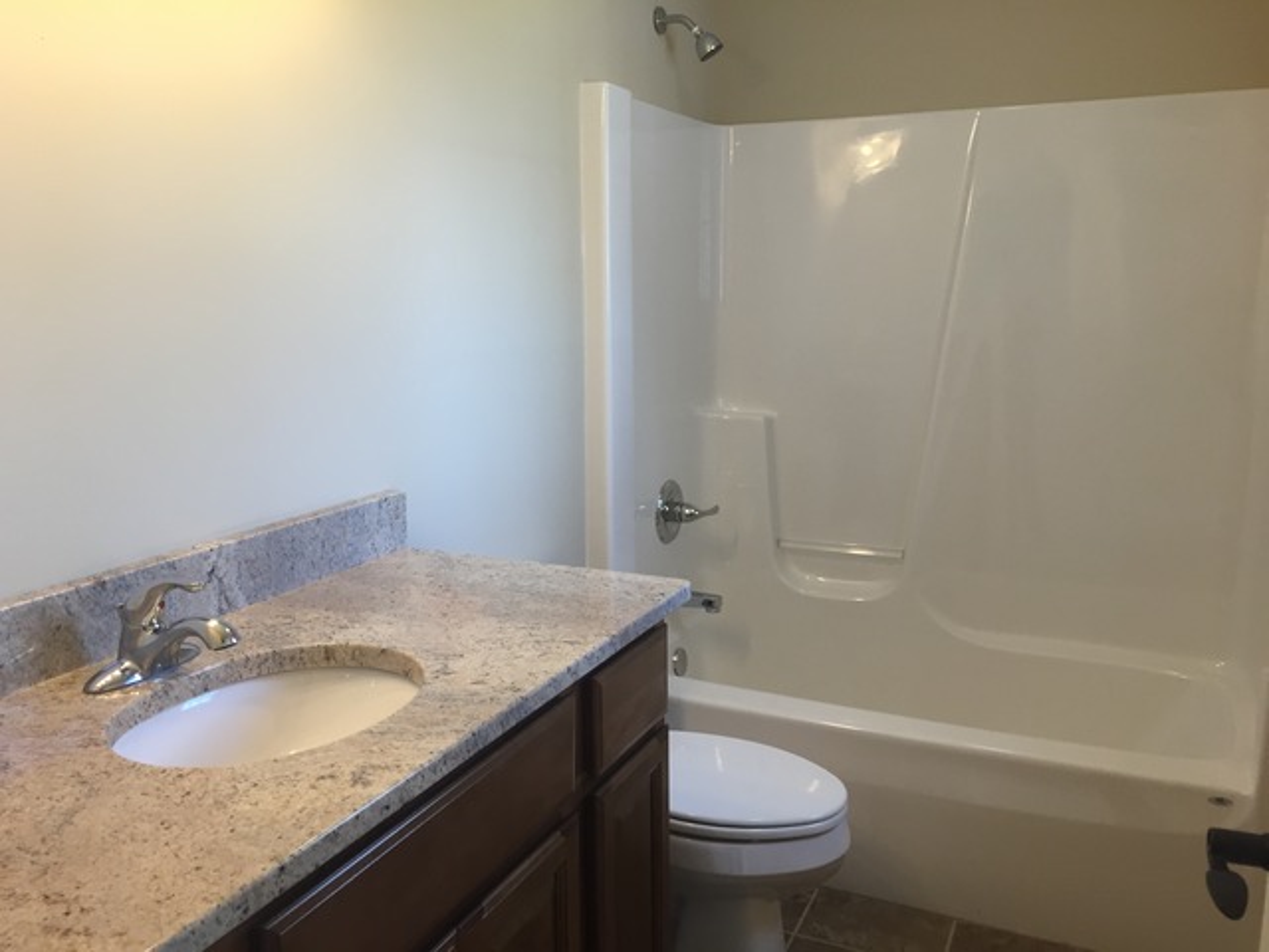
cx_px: 634
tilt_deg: -9.8
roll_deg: +0.0
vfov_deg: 48.2
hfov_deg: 61.7
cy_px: 476
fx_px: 1063
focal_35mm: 29
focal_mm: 4.15
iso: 32
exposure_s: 1/30
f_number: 2.2
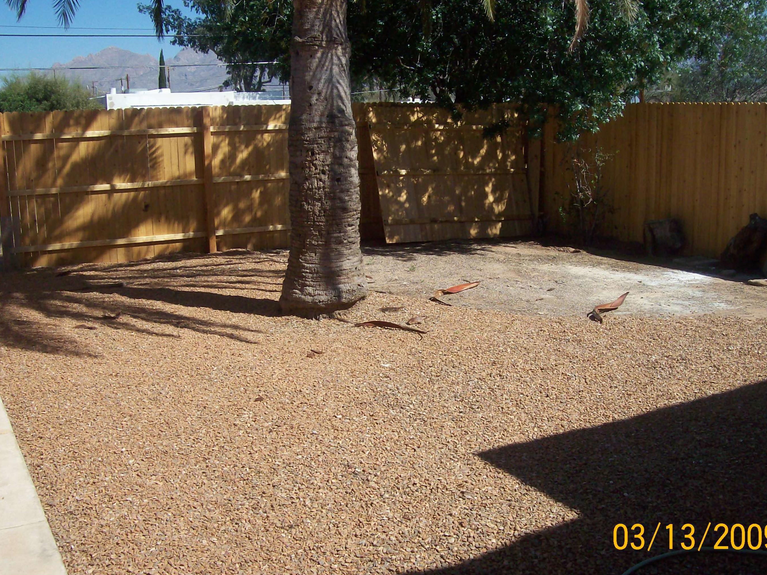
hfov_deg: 46.8
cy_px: 296
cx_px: 396
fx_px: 886
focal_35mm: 40
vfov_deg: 35.9
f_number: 4.8
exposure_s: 1/759
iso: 80
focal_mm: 6
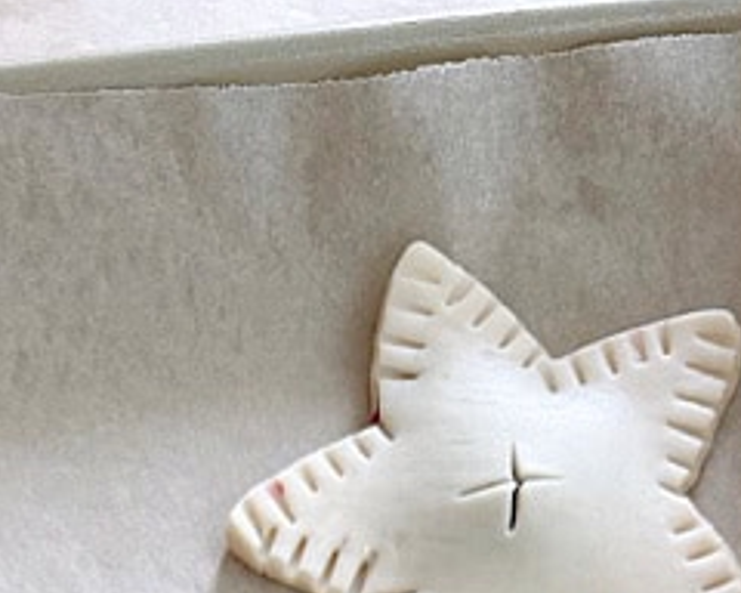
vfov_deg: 12.9
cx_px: 238
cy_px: 1425
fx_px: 1996
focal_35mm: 91
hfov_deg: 20.9
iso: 200
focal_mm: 6.8
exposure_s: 1/118
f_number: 1.8
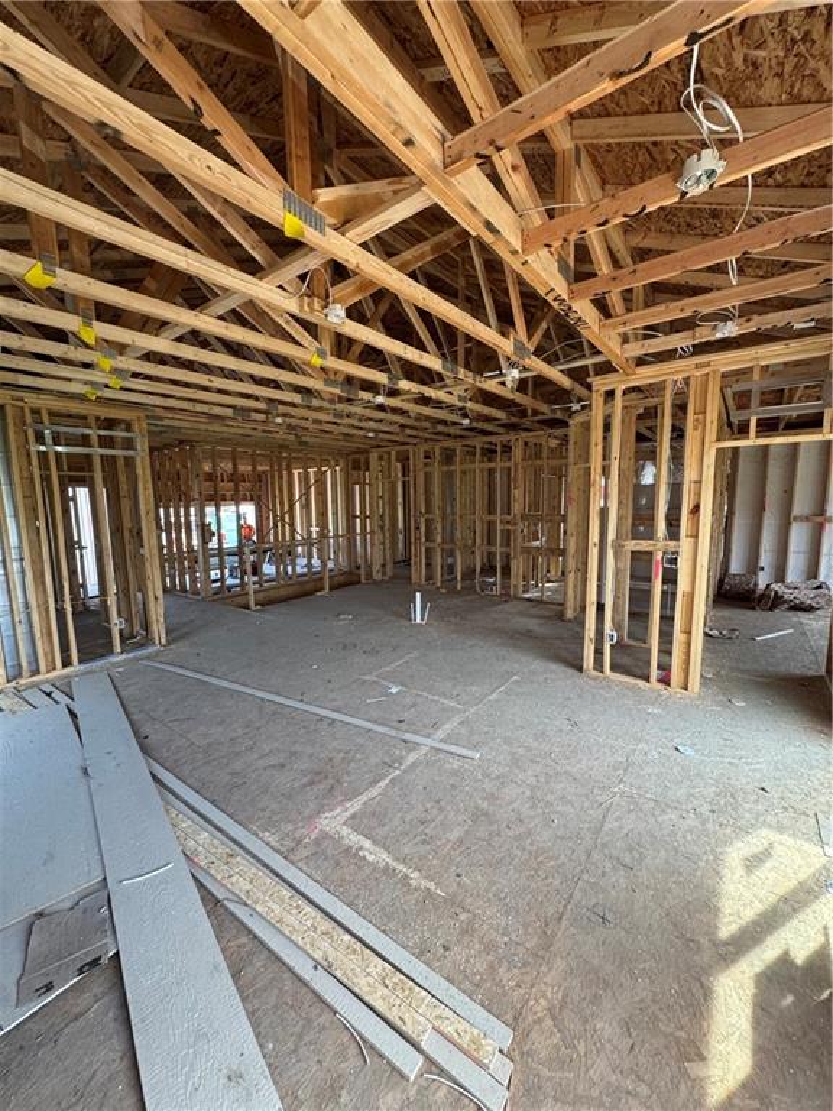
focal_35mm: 14
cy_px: 556
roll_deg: +1.5
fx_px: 449
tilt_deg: -8.0
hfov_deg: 85.7
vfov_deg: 102.1
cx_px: 416
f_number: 2.2
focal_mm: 2.22
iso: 160
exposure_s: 1/99
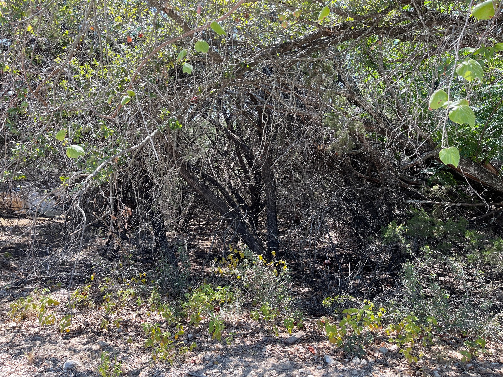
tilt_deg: -10.0
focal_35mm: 26
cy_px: 188
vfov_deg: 53.1
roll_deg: -0.3
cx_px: 252
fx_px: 378
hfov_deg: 67.3
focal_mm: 5.1
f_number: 1.6
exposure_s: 1/291
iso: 32
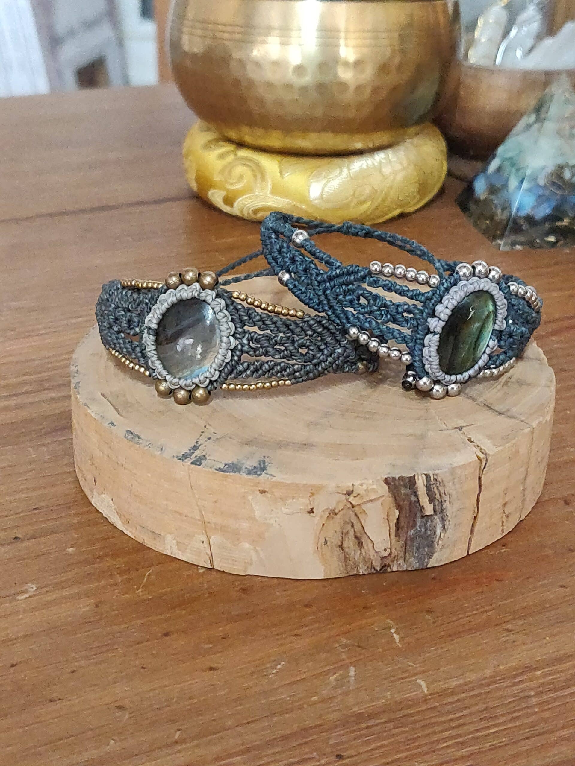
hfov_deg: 54.9
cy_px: 383
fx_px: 554
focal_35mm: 25
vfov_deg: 69.4
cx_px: 288
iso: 2000
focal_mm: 4.25
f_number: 1.7
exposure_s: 1/50
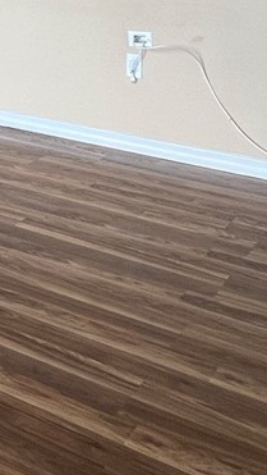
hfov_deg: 17.1
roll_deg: +0.5
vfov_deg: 29.2
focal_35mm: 61
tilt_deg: +0.1
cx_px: -172
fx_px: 767
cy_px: -109
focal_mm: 1.57
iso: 160
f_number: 1.8
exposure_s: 1/120
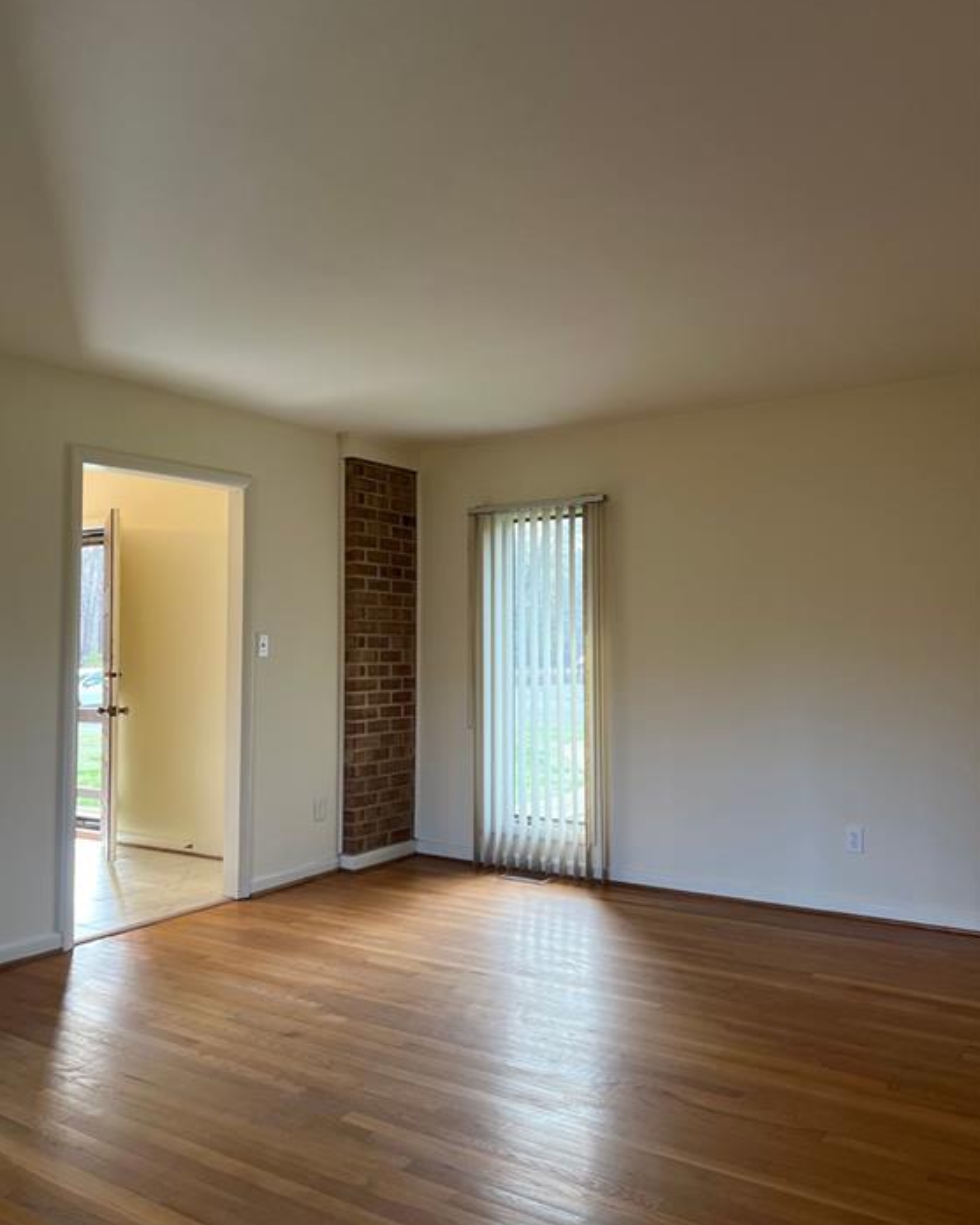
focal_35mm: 28
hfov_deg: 51.5
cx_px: 477
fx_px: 1015
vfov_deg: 62.2
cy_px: 607
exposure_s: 1/120
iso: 125
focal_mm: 5.7
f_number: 1.5
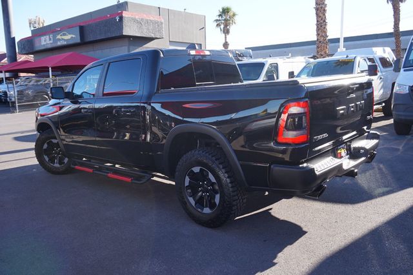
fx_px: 344
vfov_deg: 43.6
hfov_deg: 62.0
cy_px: 138
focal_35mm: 30
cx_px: 206
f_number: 6.3
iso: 100
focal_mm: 20
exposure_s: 1/80
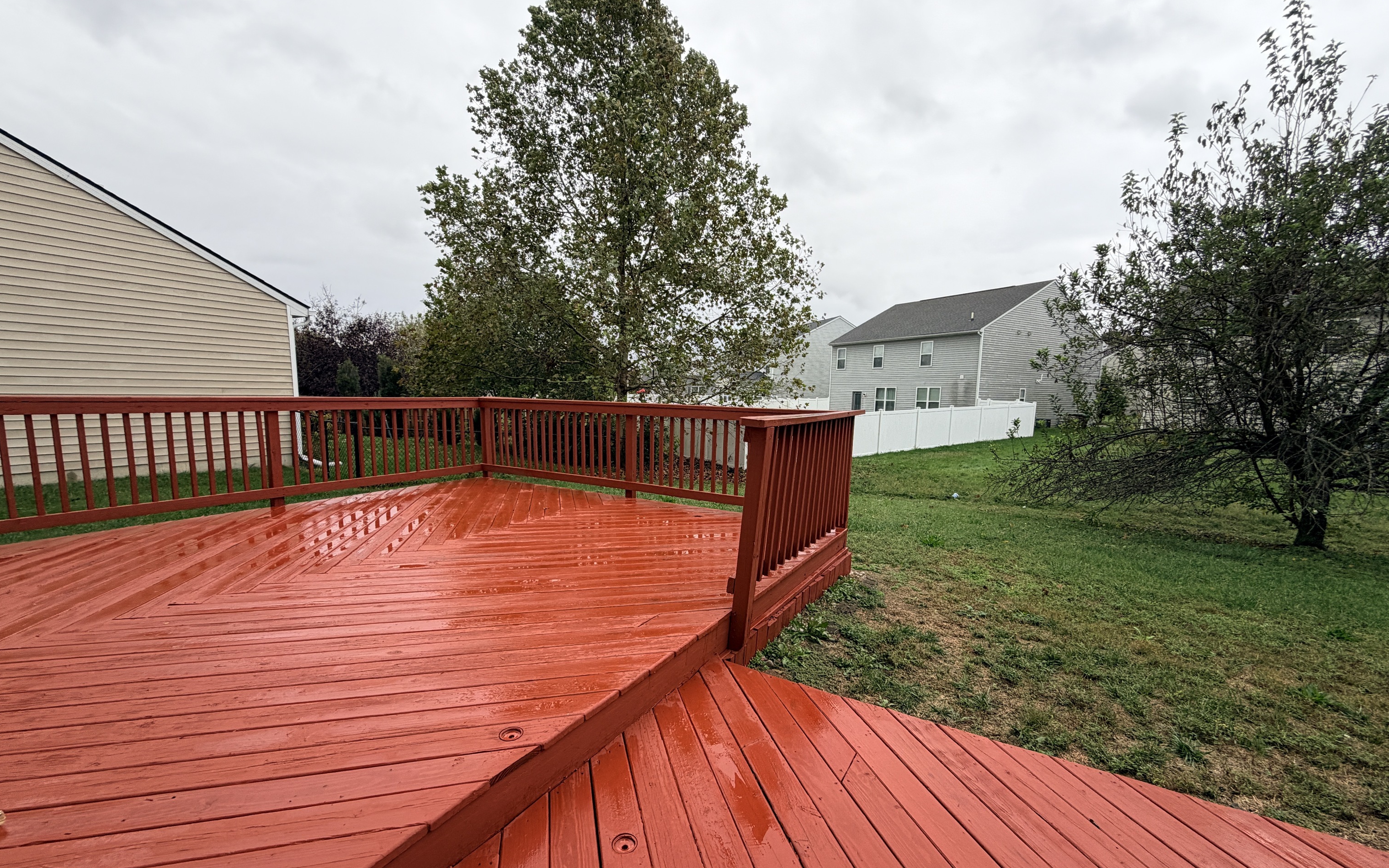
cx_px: 697
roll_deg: -0.9
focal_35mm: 15
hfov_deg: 101.5
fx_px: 568
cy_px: 469
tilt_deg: -8.1
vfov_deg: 74.7
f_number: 2.2
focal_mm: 2.22
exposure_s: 1/374
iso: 50
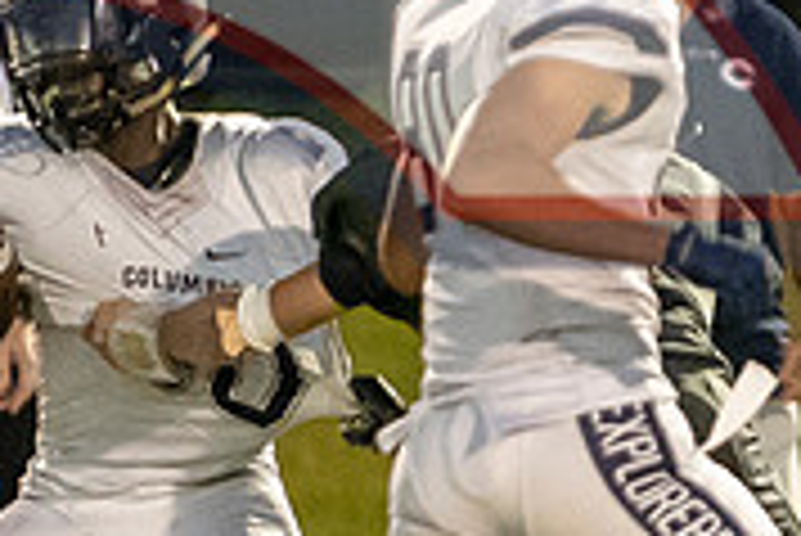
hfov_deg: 1.3
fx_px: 34982
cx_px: 724
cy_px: 231
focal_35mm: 1571
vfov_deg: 0.9
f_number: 2.8
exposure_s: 1/1600
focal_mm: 200
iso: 10000
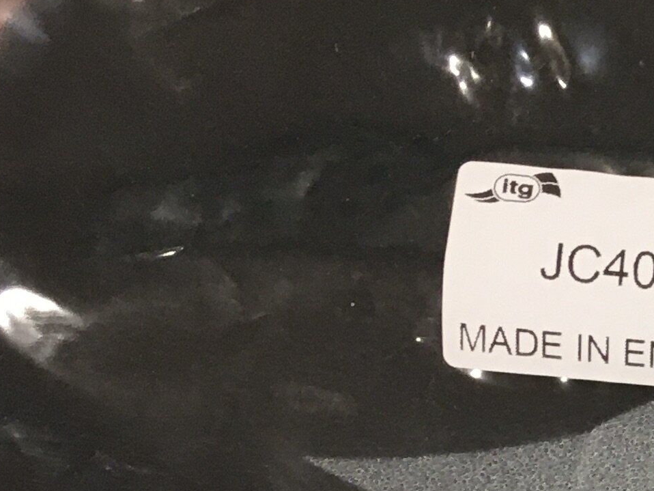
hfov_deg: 14.6
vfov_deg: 11.6
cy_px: 751
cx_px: 1096
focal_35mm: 122
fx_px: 2306
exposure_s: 1/30
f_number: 2.2
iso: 80
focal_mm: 4.15
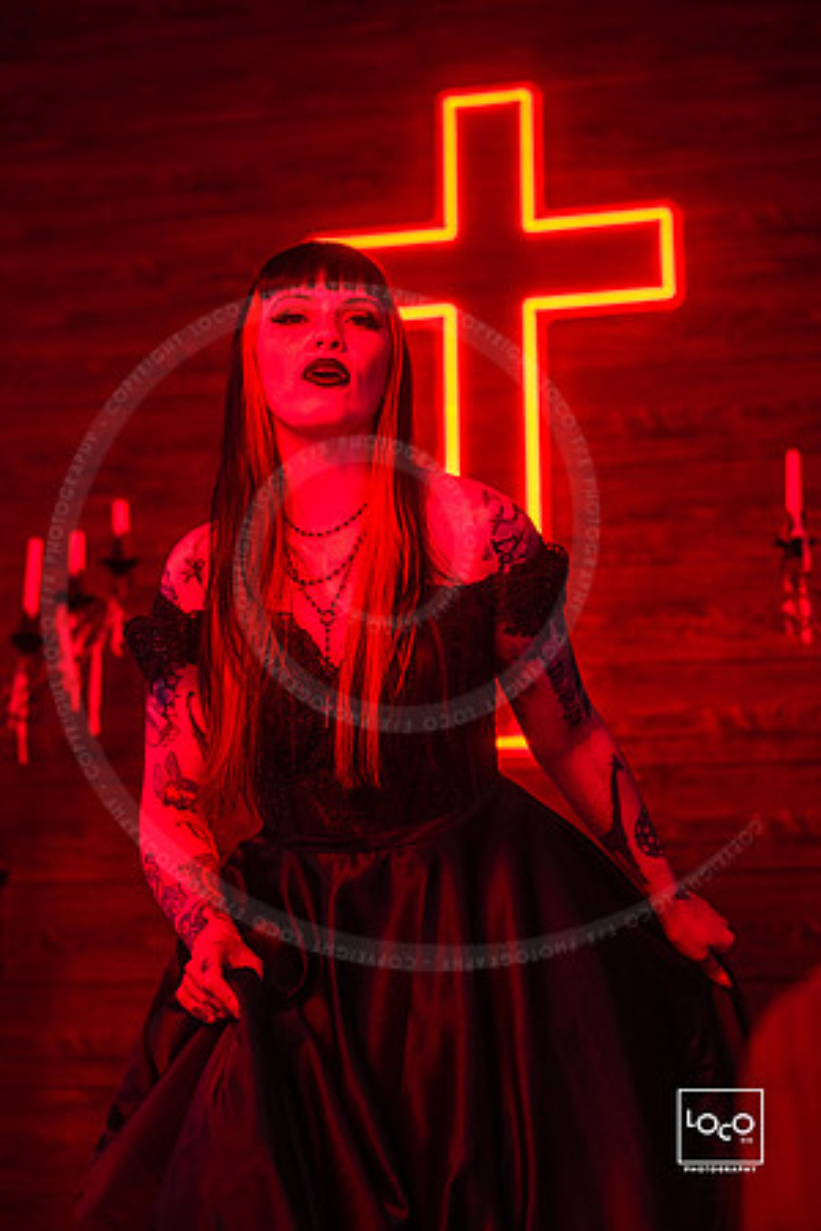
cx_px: 410
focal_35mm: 65
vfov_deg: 31.0
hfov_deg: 20.9
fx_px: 2223
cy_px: 616
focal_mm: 65
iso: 1000
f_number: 2.4
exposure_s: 1/250
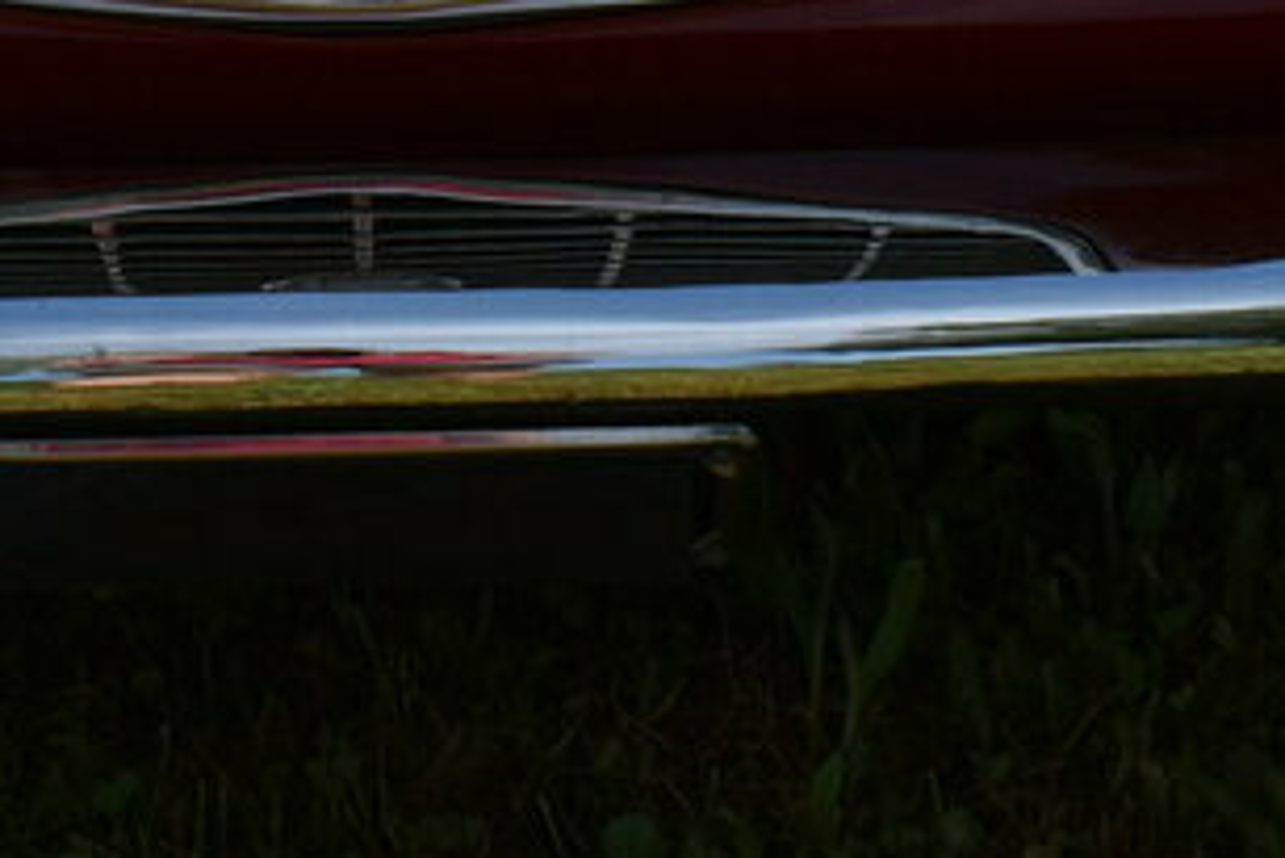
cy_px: -628
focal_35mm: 135
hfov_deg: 15.0
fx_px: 4819
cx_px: 159
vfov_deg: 9.7
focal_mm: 23
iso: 100
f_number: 10
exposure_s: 1/400
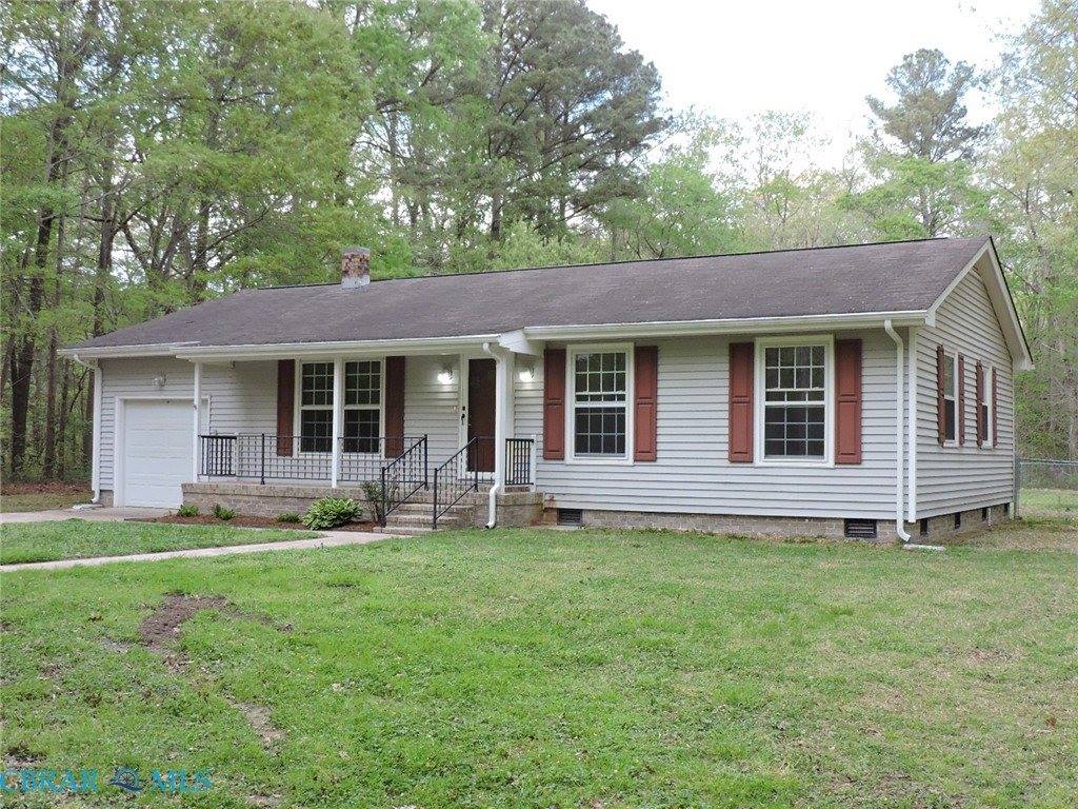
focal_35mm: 40
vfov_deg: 36.0
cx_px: 539
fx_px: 1246
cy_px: 404
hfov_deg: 46.8
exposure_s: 1/200
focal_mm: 7.1
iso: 400
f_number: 3.3
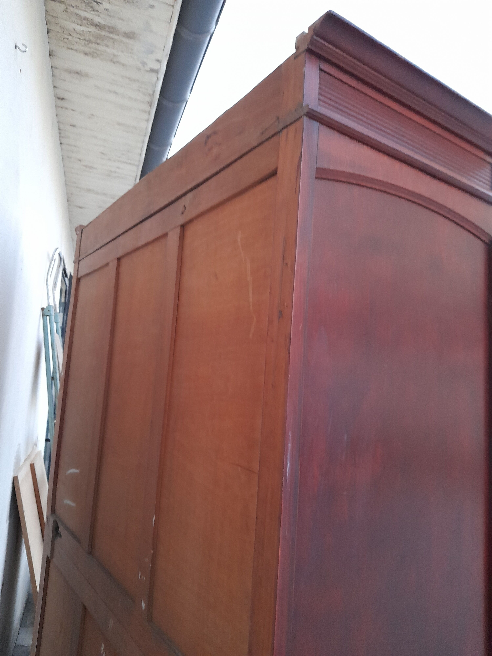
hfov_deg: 54.9
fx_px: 474
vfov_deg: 69.4
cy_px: 328
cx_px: 246
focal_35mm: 25
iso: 400
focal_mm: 4.6
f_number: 2
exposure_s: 1/24
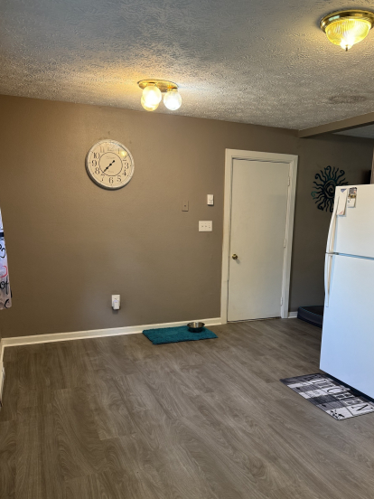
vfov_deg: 61.3
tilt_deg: -10.1
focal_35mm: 29
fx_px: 418
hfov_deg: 48.0
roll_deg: -1.6
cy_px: 288
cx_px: 222
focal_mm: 6.76
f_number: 1.78
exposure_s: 1/60
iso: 160
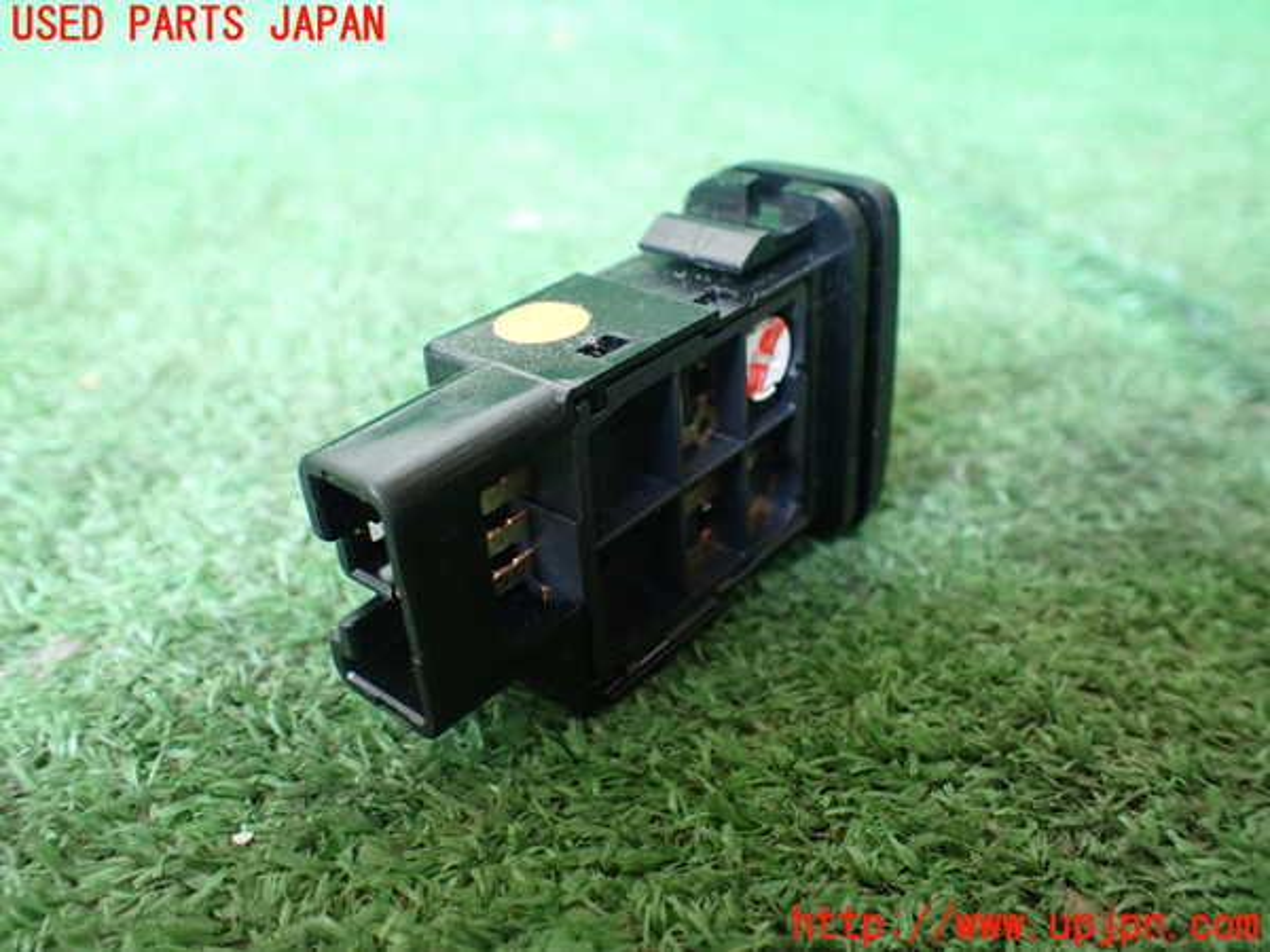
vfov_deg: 46.8
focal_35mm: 30
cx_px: 635
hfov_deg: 60.0
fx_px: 1101
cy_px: 476
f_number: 2.3
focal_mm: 5.4
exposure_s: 1/80
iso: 800
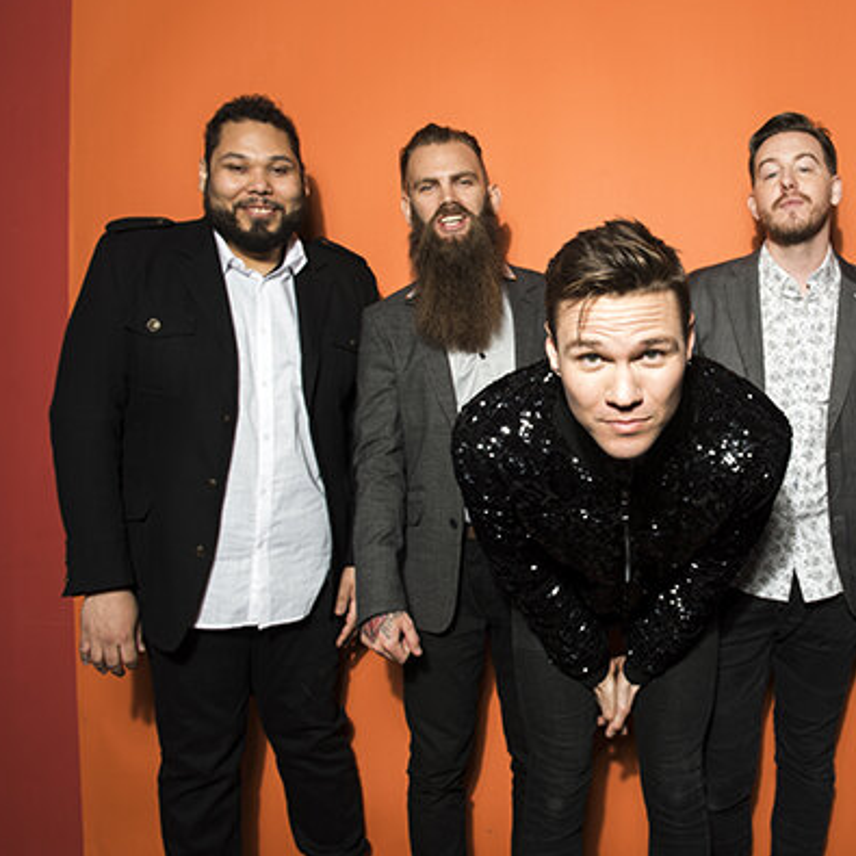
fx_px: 867
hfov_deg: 50.4
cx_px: 639
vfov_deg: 52.5
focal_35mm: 31
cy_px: 424
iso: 200
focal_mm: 24
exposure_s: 1/200
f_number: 8
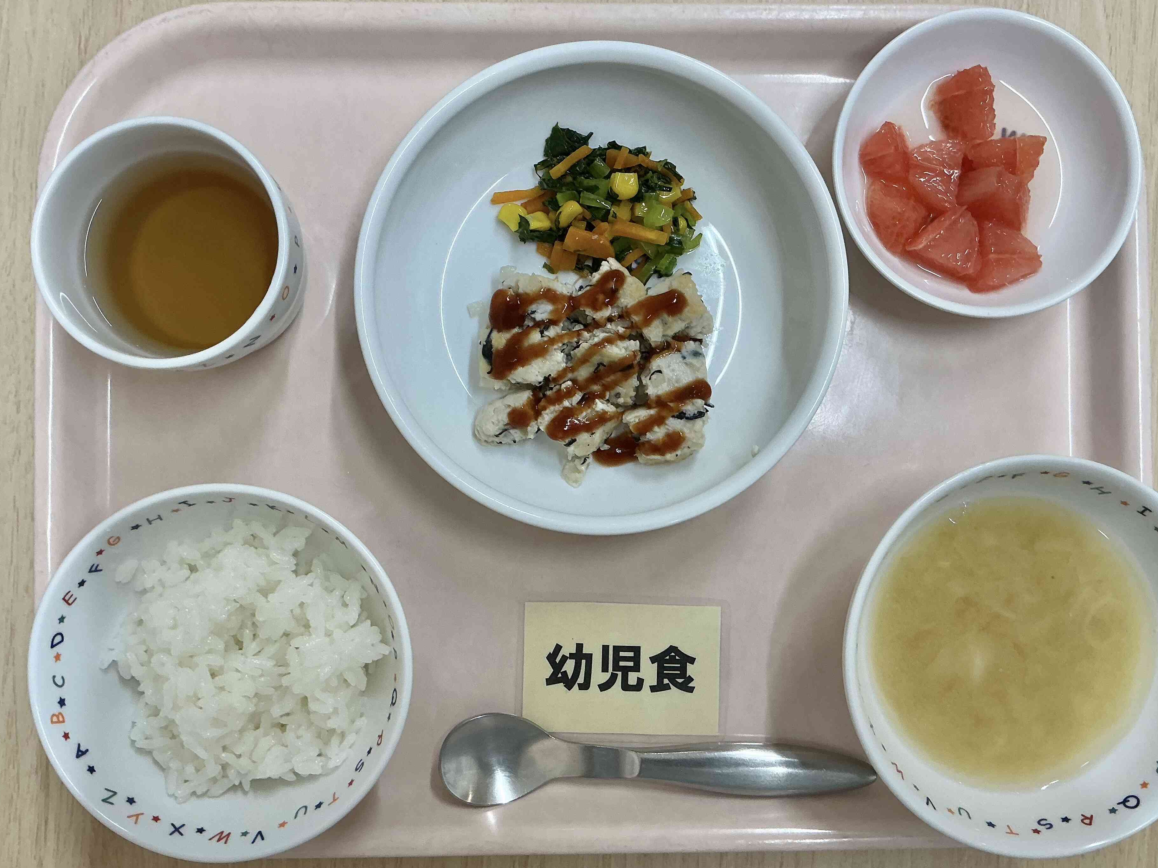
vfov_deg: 44.2
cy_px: 417
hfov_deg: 56.8
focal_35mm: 32
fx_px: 1071
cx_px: 584
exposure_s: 1/120
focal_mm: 3
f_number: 1.8
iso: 64
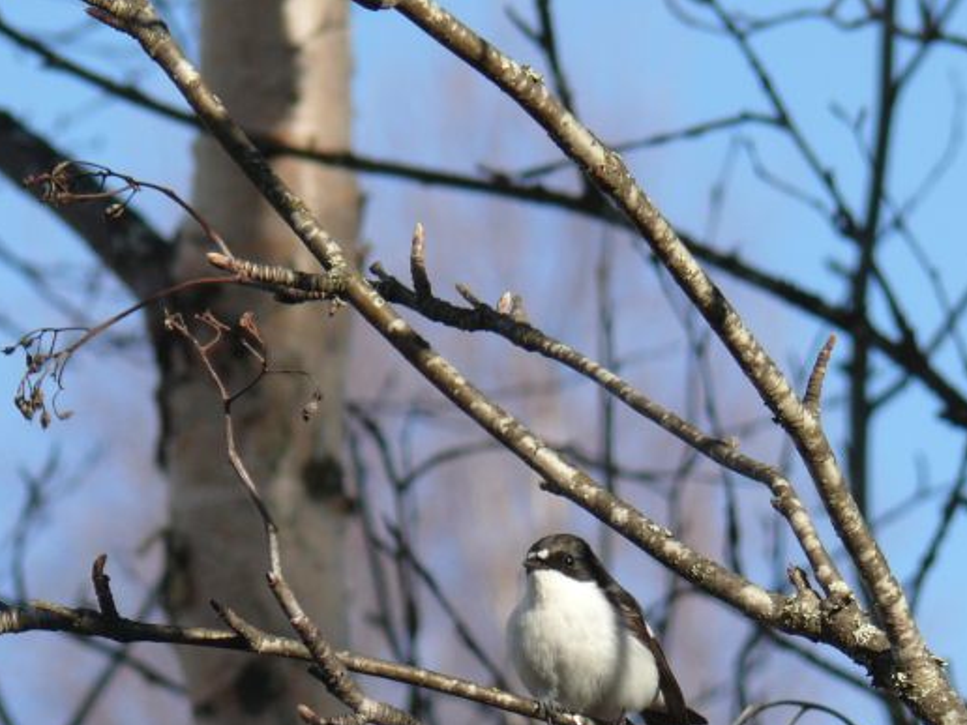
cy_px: 658
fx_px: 23270
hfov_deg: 2.4
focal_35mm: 833
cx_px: 590
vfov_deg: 1.8
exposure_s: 1/320
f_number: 5.6
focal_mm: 88.8
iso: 100
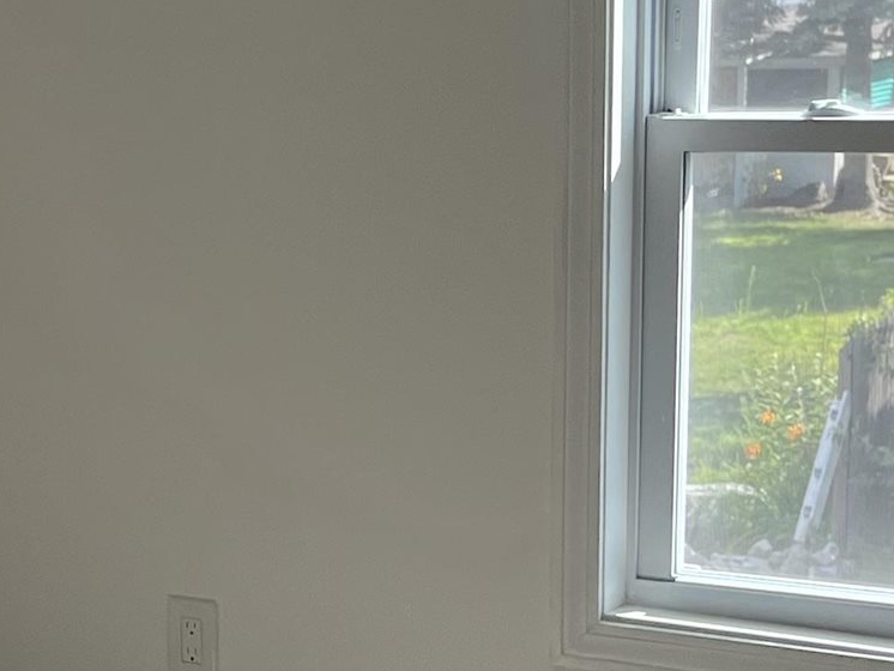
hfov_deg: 17.3
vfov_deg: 13.6
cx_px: -238
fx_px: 2764
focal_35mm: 107
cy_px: 688
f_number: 1.6
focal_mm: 5.1
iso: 50
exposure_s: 1/374
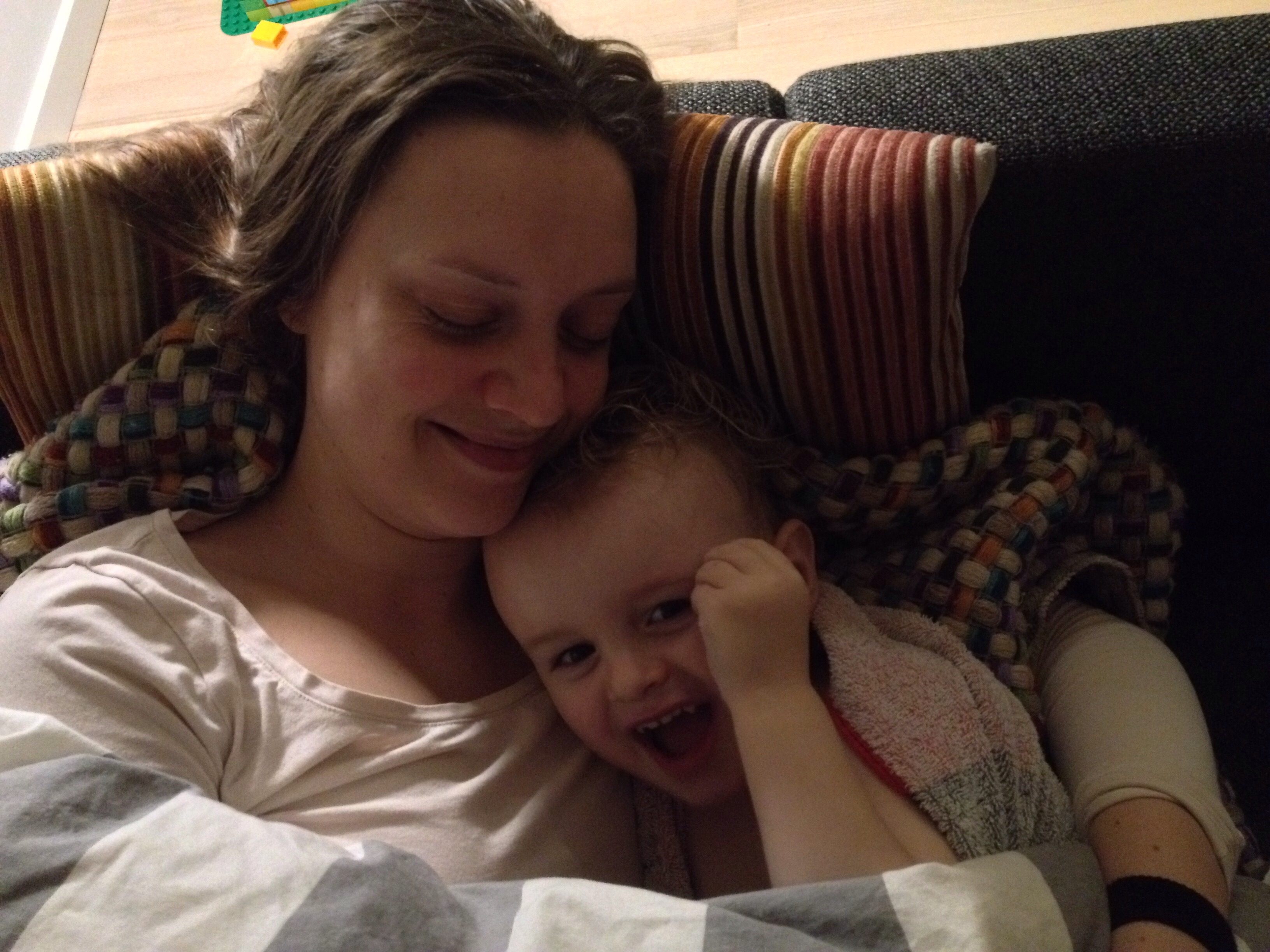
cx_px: 635
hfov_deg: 52.6
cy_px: 476
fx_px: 1284
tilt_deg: -63.7
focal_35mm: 35
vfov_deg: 40.7
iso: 800
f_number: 2.4
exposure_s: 1/15
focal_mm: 4.28
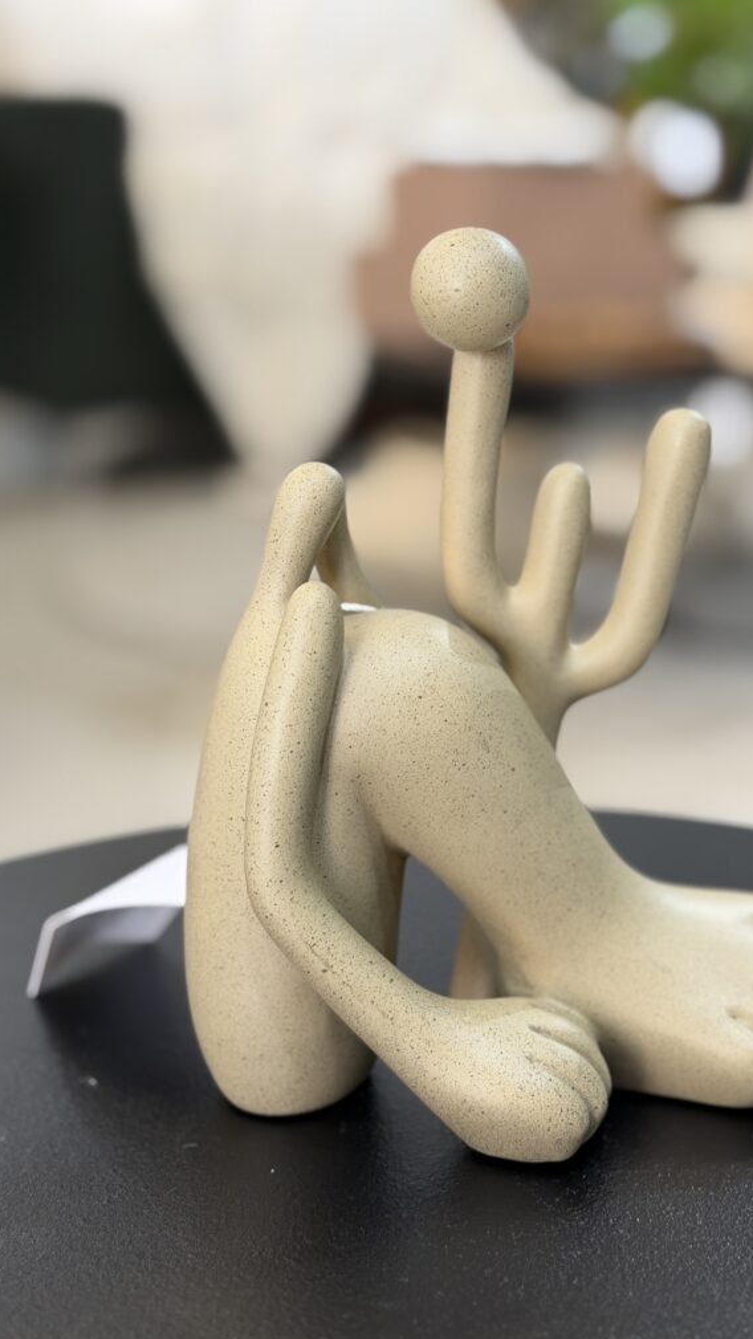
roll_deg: -0.2
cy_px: 675
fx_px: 1882
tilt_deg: -16.7
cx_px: 483
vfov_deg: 39.2
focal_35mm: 53
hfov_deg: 22.6
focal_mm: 6.76
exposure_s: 1/60
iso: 125
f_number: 1.78
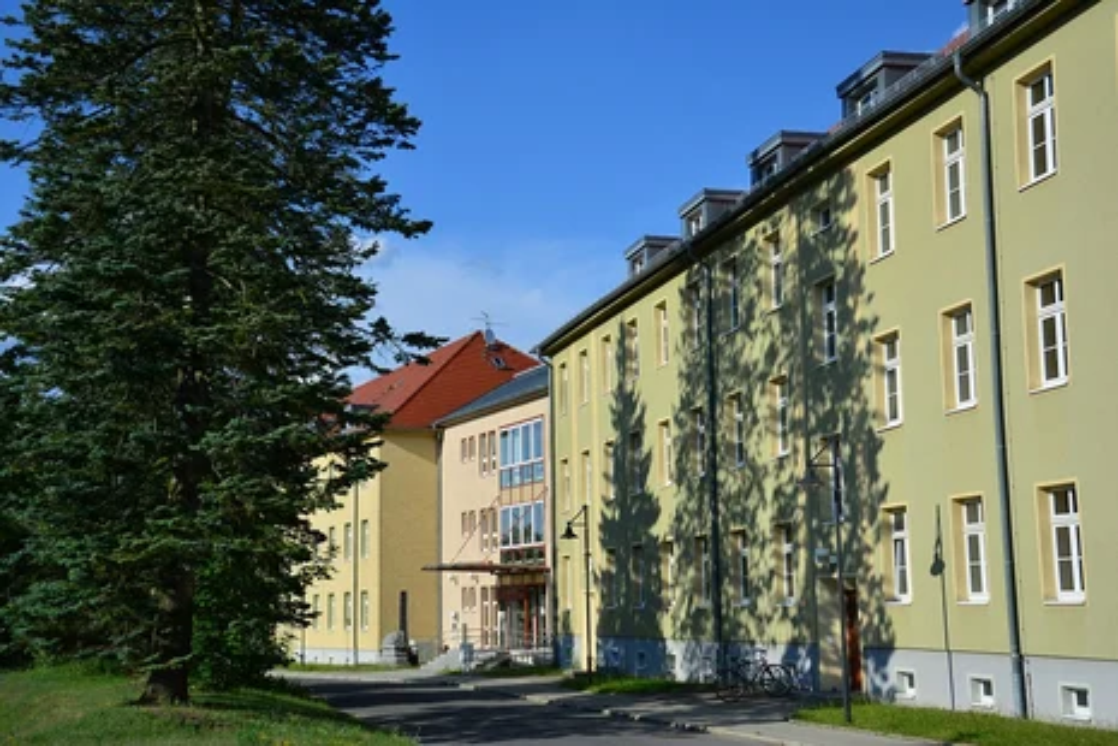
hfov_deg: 38.9
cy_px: 373
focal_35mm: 51
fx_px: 1584
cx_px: 559
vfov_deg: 26.5
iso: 200
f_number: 5.6
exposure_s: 1/1600
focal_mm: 34
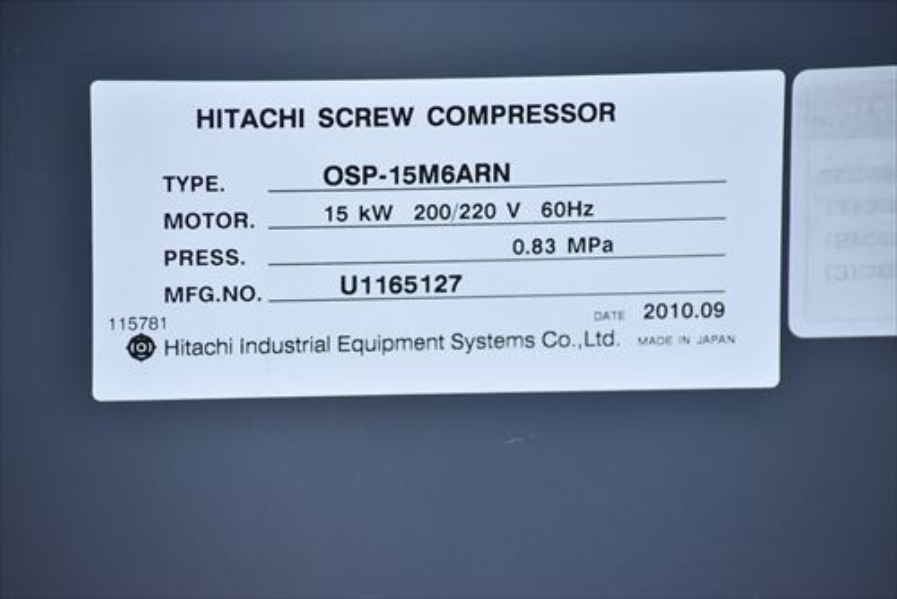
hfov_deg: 7.4
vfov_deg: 5.0
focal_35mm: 278
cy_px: 300
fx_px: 6918
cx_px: 448
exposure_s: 1/500
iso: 1250
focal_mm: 185
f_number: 6.3
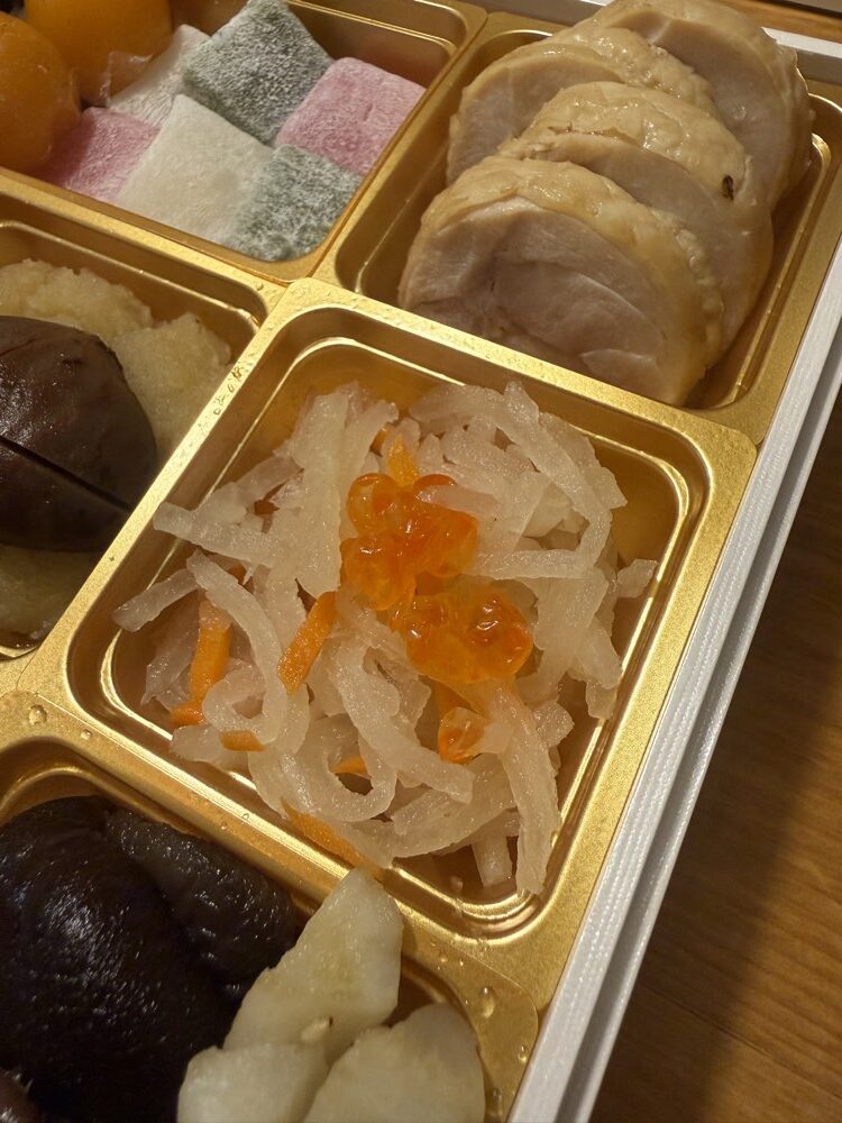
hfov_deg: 56.8
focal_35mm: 24
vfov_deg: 71.6
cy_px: 562
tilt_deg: -62.8
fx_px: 778
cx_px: 421
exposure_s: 1/99
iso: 160
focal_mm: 2.22
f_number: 2.2
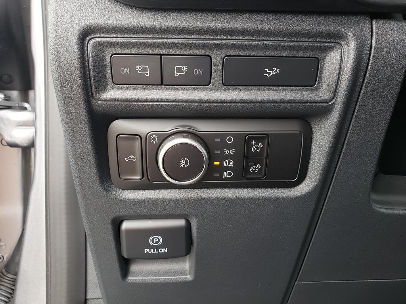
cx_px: 203
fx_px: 305
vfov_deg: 53.1
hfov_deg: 67.3
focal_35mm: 26
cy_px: 152
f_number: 2.4
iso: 80
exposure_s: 1/50
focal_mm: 4.3
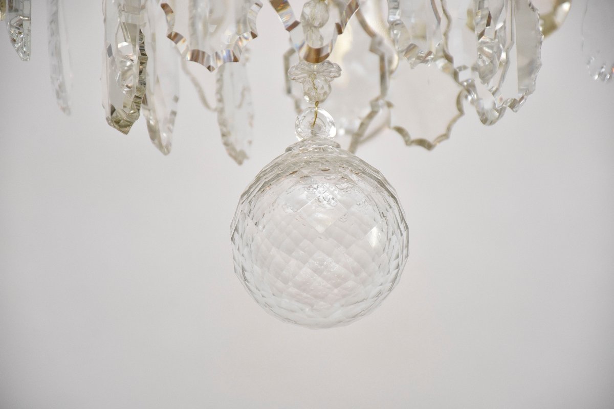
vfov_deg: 6.5
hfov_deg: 9.8
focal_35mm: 210
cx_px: 307
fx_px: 3581
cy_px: 204
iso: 1250
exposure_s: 1/160
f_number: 5.6
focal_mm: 140
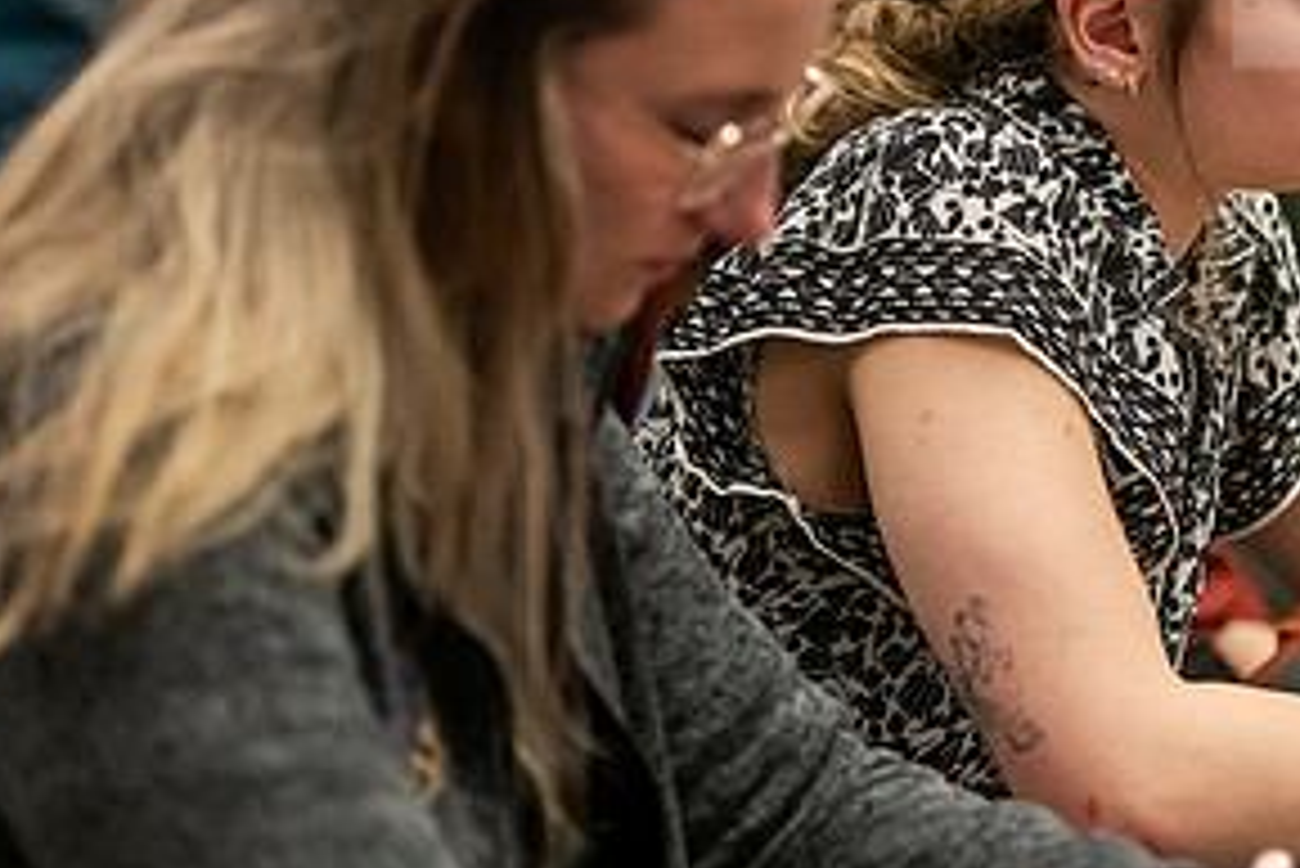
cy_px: 236
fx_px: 7623
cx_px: 1098
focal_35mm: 211
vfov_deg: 6.5
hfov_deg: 9.7
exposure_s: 1/200
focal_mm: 105
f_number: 3.2
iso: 1600
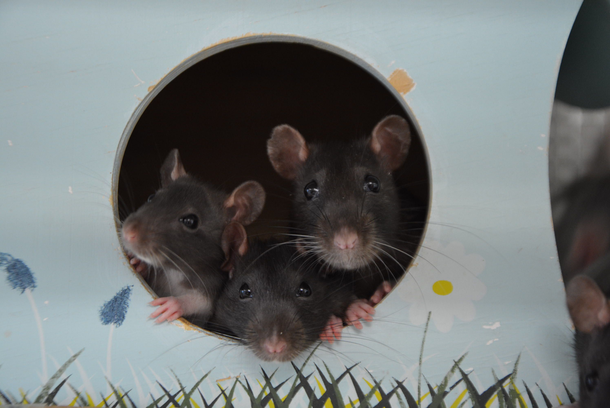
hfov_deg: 20.6
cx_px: 305
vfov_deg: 13.8
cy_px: 204
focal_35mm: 99
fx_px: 1679
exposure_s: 1/15
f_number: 5.3
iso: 1600
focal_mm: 66
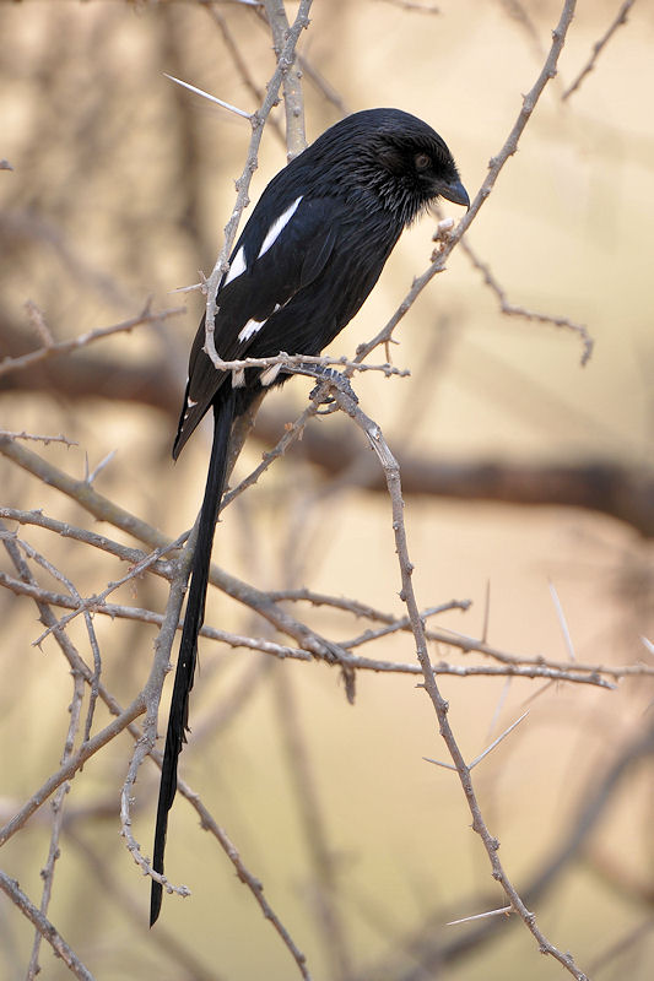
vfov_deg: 2.0
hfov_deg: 1.3
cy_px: 490
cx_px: 327
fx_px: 28623
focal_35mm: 1050
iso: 200
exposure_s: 1/320
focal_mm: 700
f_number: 5.6
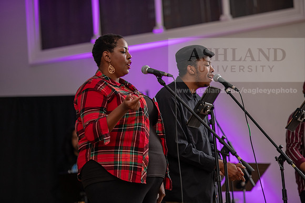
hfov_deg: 15.2
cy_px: 102
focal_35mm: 135
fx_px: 1144
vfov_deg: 10.2
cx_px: 152
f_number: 2.8
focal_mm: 135
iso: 1250
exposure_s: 1/60
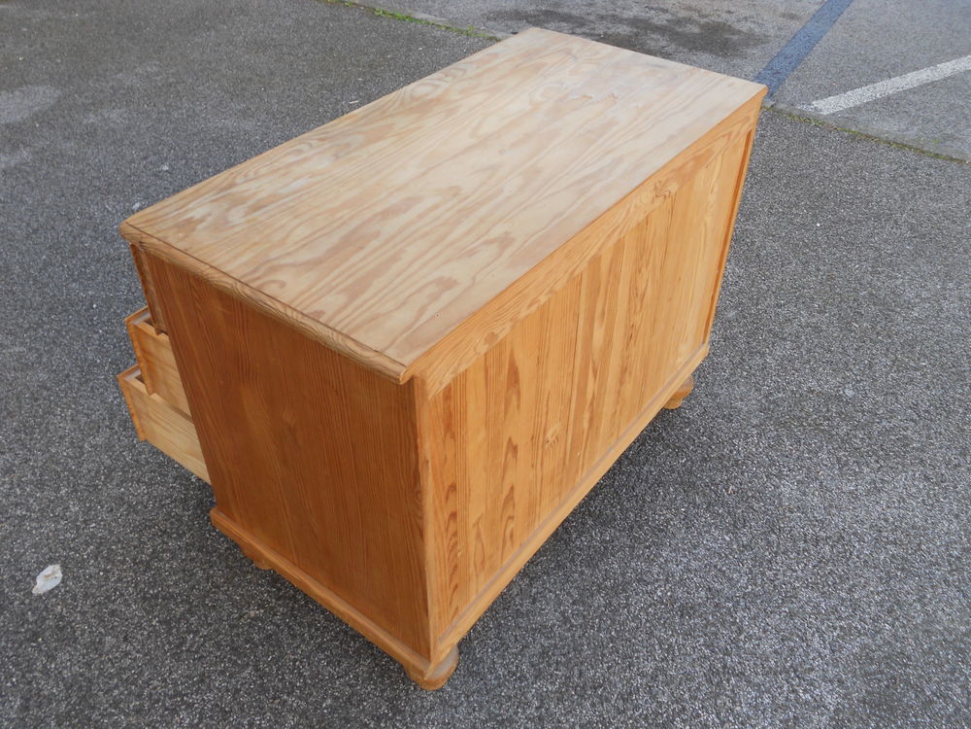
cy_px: 364
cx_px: 486
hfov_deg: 56.8
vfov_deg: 44.2
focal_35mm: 32
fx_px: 898
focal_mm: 5.8
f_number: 3.5
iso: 80
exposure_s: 1/200
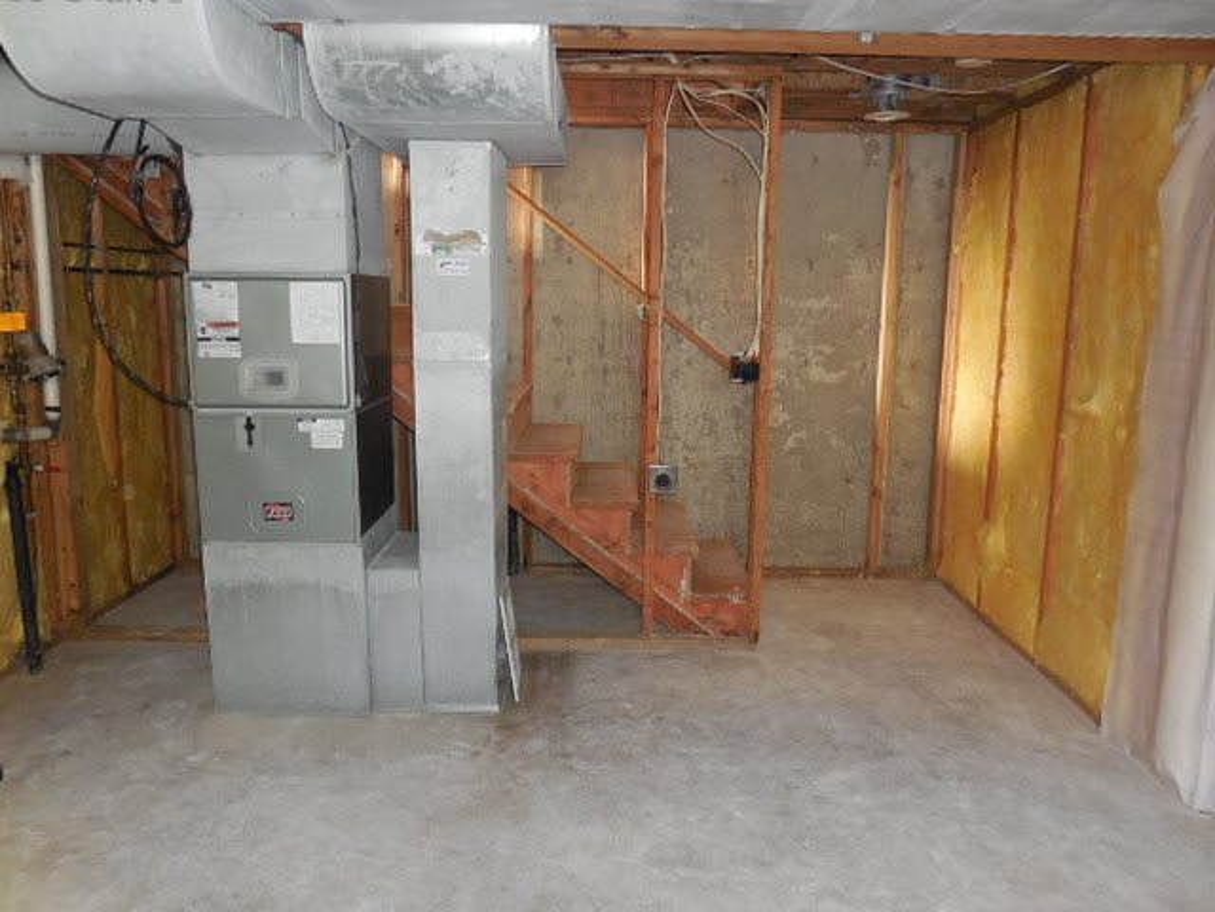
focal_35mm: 26
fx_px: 913
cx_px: 608
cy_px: 456
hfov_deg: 67.3
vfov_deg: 53.1
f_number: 3.5
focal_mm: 4.6
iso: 560
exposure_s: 1/25
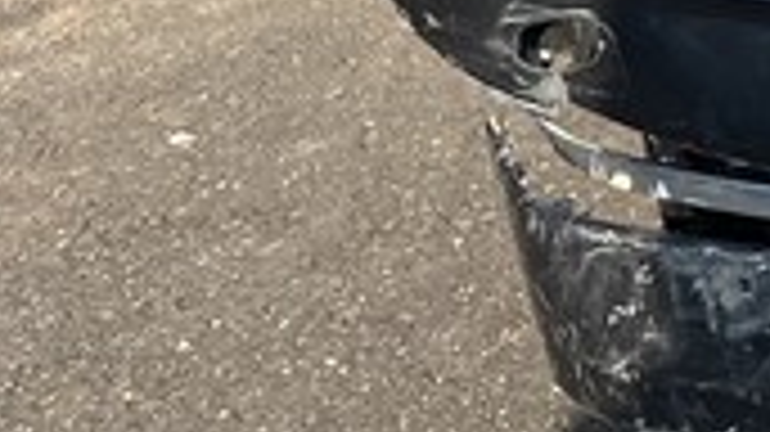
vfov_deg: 6.6
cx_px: 1941
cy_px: -810
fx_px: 3469
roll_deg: +6.6
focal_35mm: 170
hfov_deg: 10.6
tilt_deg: -13.4
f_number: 1.5
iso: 50
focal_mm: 5.7
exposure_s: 1/2353
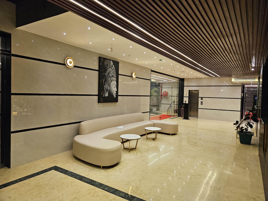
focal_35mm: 23
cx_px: 134
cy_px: 100
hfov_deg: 73.9
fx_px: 178
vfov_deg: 58.9
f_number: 1.8
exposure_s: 1/100
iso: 320
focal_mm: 5.4
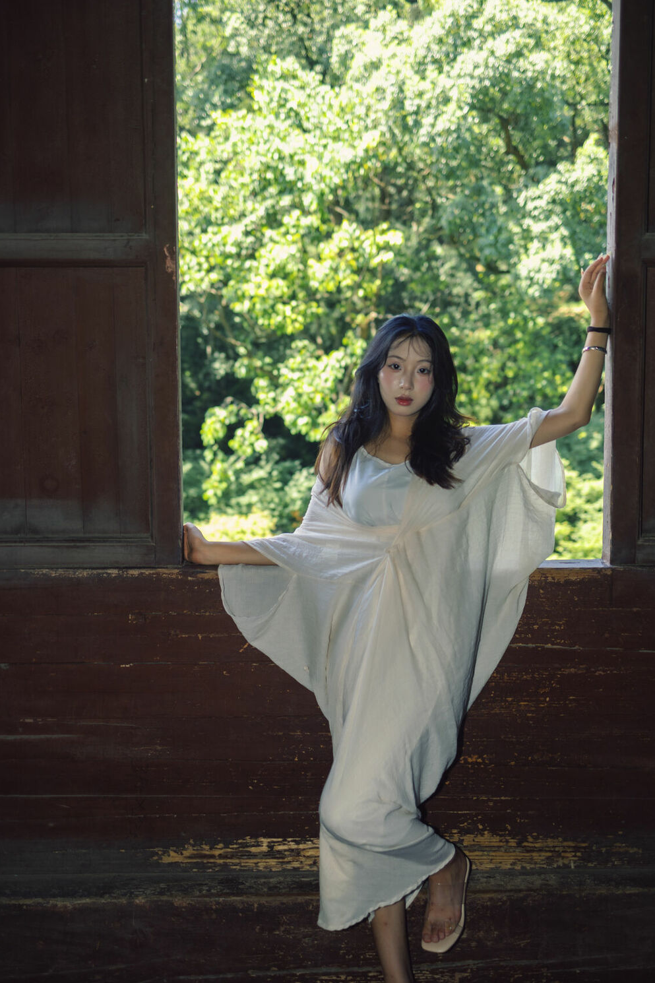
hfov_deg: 35.9
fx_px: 1010
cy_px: 470
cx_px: 334
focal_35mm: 37
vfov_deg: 51.9
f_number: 2.2
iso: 100
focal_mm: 35
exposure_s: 1/200
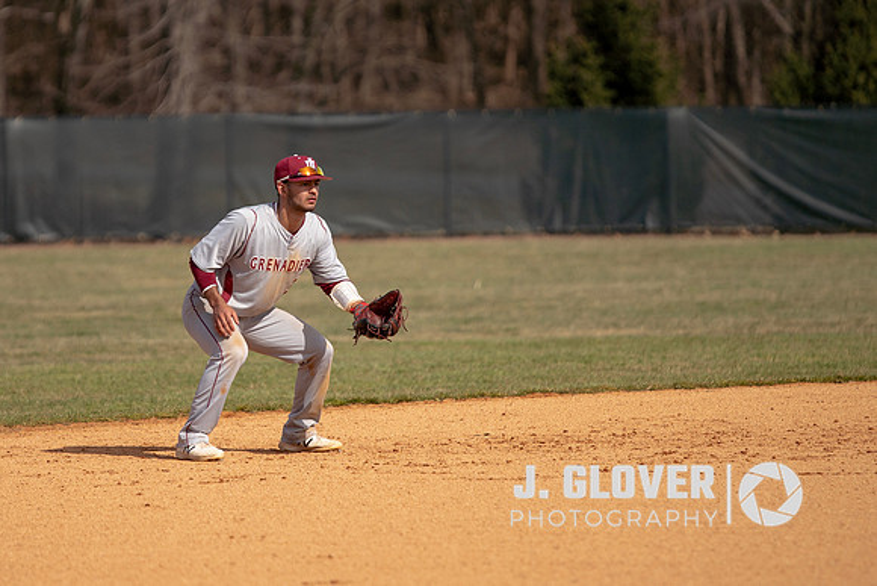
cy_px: 209
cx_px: 314
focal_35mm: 367
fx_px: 8946
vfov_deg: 3.7
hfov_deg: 5.6
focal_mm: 200
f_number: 2.8
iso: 100
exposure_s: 1/2500
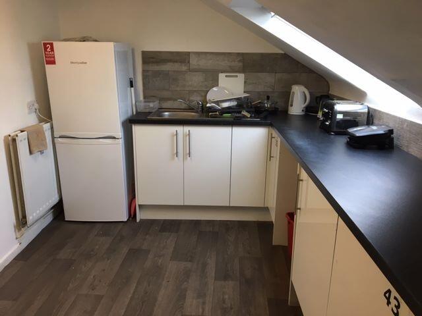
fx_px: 354
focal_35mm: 29
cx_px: 211
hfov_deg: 61.7
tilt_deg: -16.1
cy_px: 158
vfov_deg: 48.2
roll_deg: -0.4
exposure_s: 1/33
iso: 64
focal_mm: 4.15
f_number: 2.2
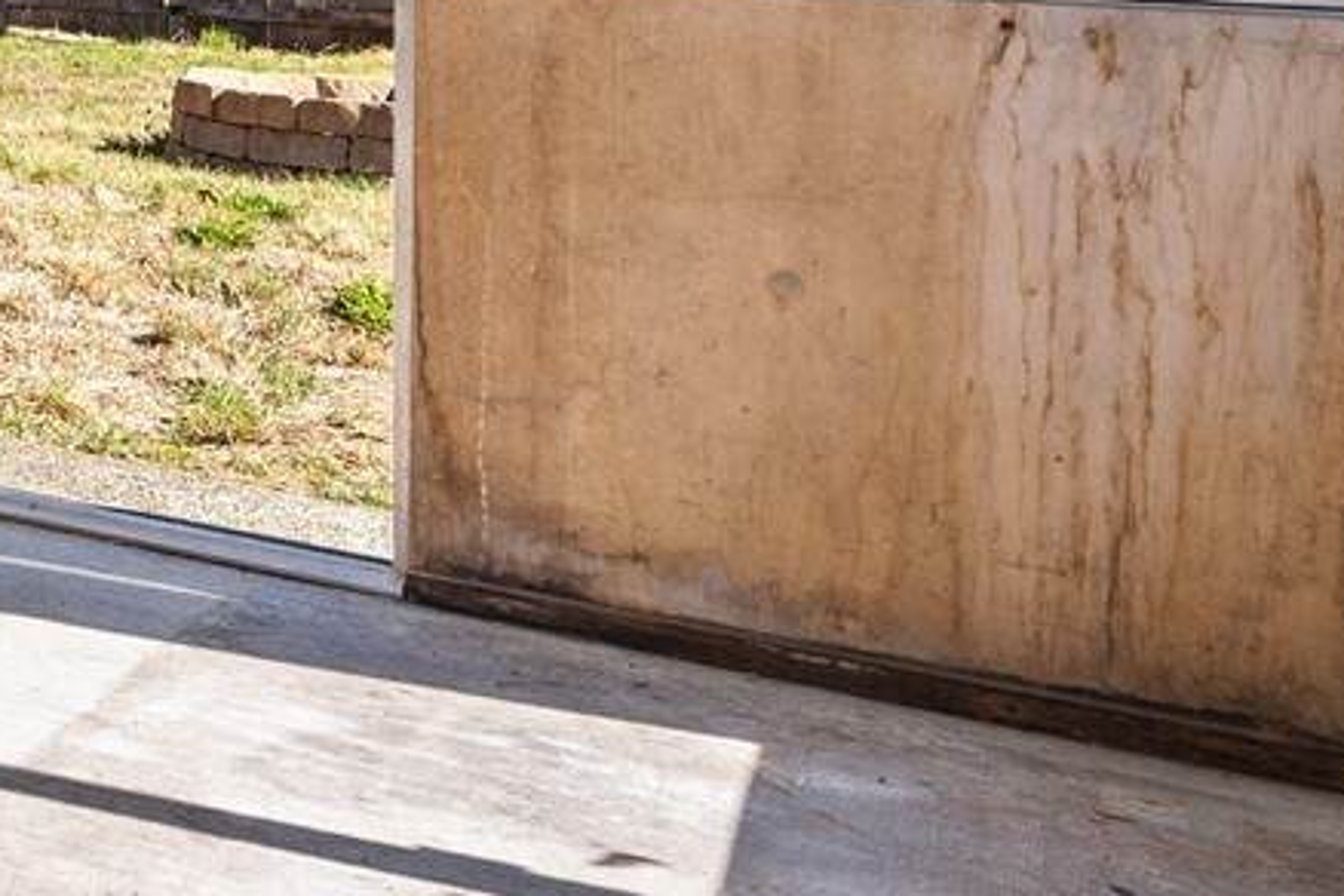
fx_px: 2314
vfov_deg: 19.9
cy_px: -315
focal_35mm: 62
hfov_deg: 20.6
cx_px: -1161
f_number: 8
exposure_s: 1/8
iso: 125
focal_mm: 16
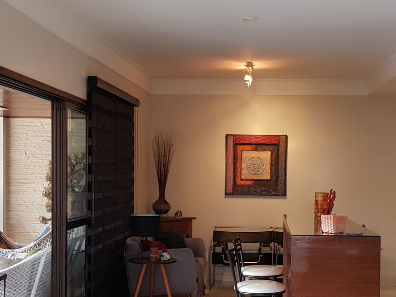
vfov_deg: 24.2
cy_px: 209
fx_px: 686
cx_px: 274
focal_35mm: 60
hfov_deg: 31.8
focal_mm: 4.2
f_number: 1.7
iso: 80
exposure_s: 1/60
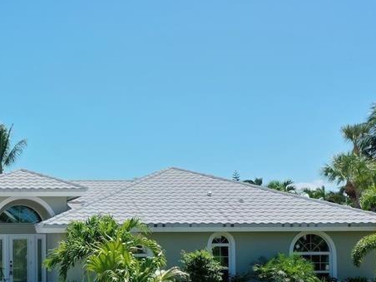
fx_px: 663
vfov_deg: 23.8
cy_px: 214
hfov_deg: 30.1
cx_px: 27
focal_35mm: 61
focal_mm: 10.26
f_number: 5.6
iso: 100
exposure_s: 1/400
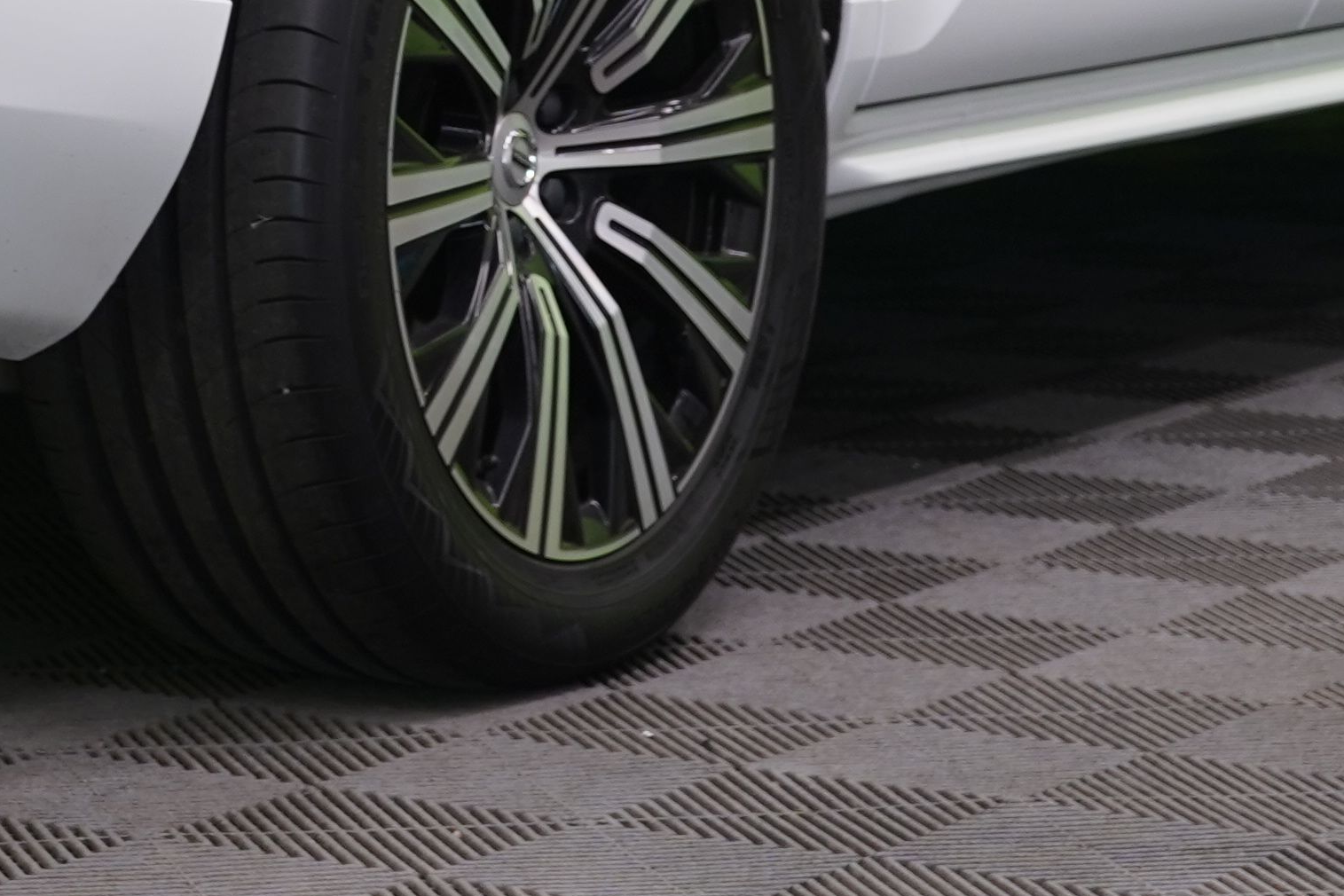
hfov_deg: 10.5
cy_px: -667
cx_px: -38
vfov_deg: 6.9
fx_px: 7242
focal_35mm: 194
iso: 400
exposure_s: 1/30
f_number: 5
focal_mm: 49
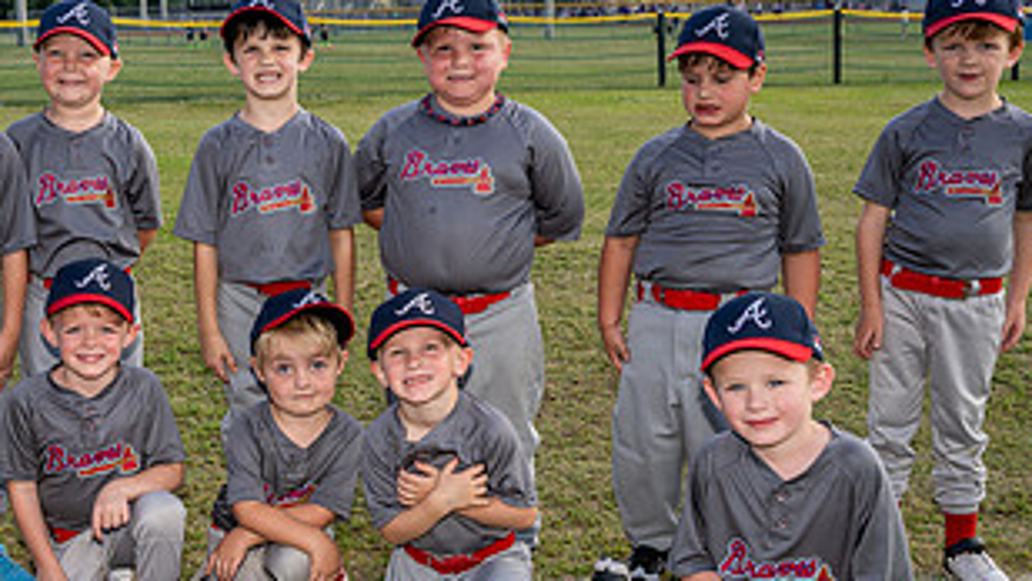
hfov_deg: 36.1
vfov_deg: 21.1
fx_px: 1560
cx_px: 314
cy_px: 346
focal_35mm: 57
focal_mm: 29
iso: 100
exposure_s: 1/200
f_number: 5
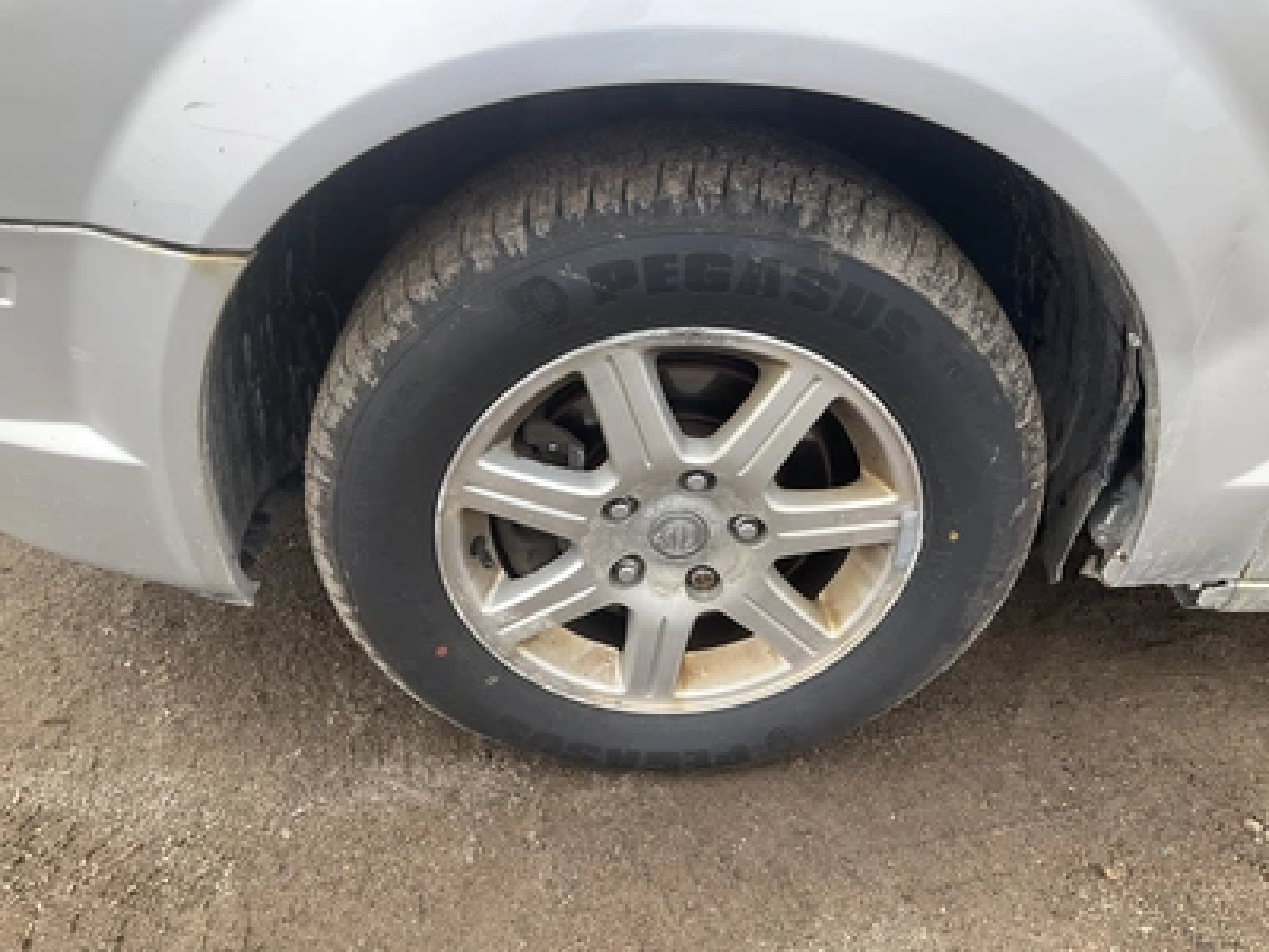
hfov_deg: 61.7
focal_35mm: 29
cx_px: 634
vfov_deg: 48.2
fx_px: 1063
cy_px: 476
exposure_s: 1/403
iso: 25
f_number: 1.8
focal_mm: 3
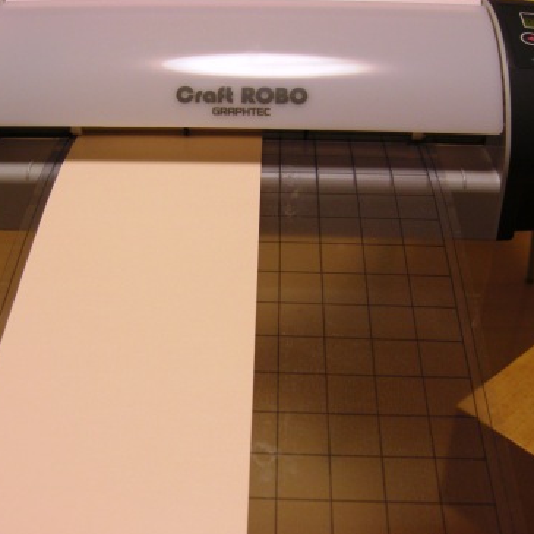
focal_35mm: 46
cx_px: 230
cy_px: 268
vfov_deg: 36.8
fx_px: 803
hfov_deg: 36.7
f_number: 2.8
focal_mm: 7.9
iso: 200
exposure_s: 1/60
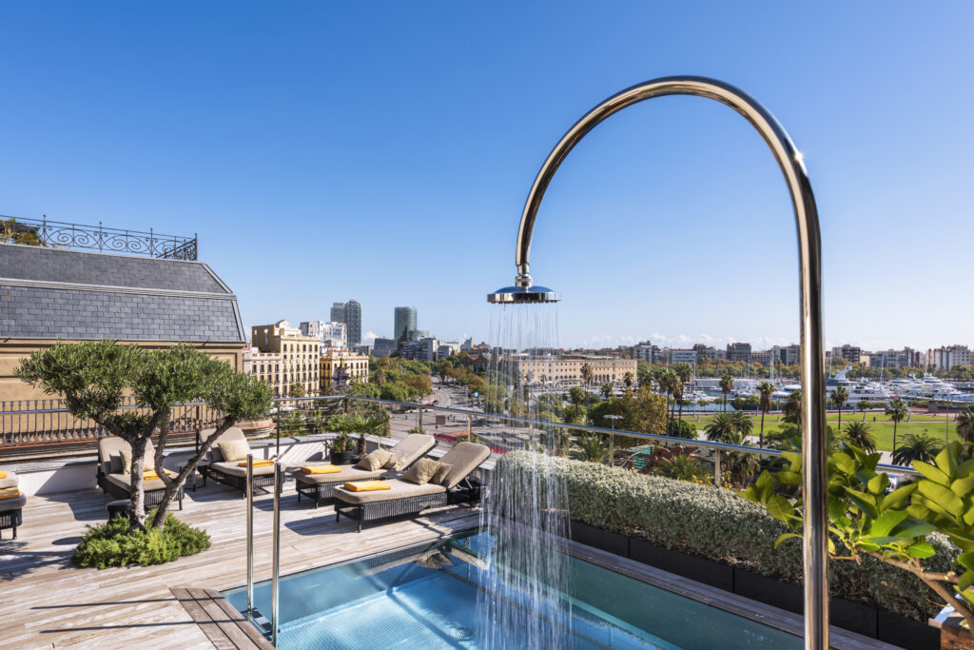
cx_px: 487
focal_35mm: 22
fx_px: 595
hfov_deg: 78.6
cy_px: 325
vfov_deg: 57.2
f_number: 13
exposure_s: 1/100
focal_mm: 22
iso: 100
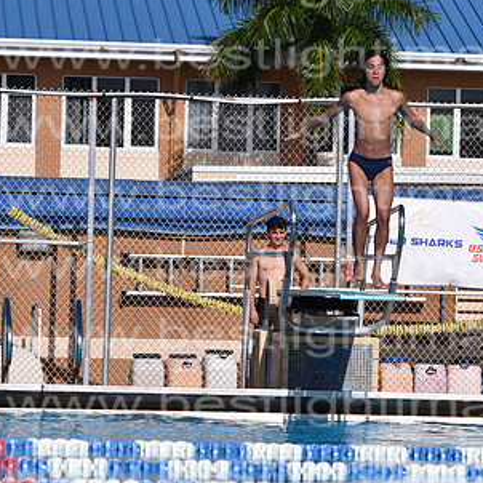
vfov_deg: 7.0
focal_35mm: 250
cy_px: 233
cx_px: 368
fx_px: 3947
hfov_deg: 7.0
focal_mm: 102
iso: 220
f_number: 4.5
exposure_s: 1/8000
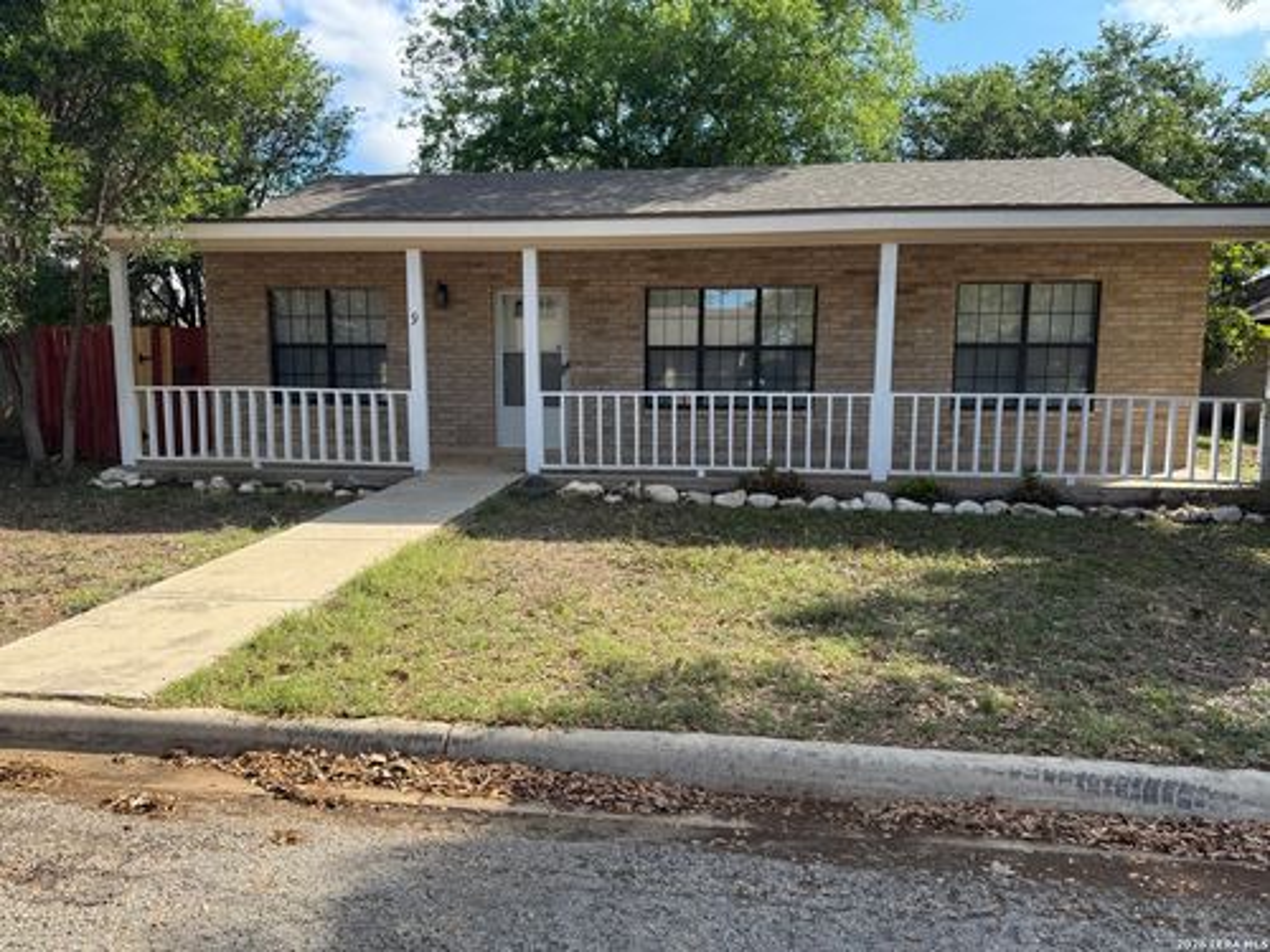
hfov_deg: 71.6
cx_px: 635
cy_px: 476
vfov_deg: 56.8
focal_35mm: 24
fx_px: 881
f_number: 1.78
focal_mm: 6.76
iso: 80
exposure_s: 1/1923
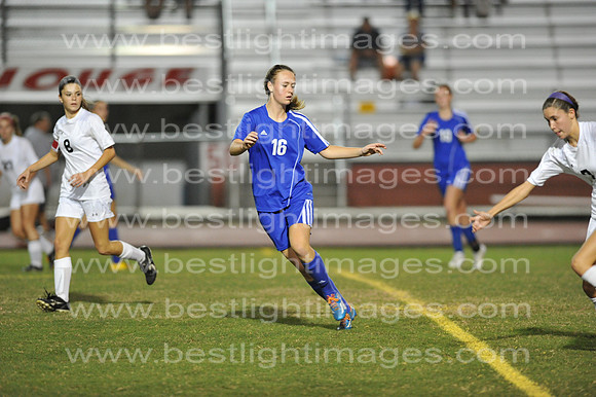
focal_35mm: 300
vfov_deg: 4.6
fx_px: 4964
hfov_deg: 6.9
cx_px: 298
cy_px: 198
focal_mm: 300
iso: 5000
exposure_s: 1/400
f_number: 3.2
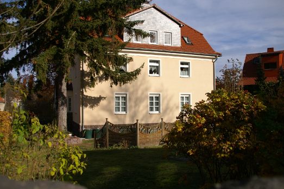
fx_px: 244
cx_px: 141
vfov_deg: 42.3
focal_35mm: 31
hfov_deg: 60.3
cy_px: 98
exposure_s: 1/1250
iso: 100
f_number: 4.5
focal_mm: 18
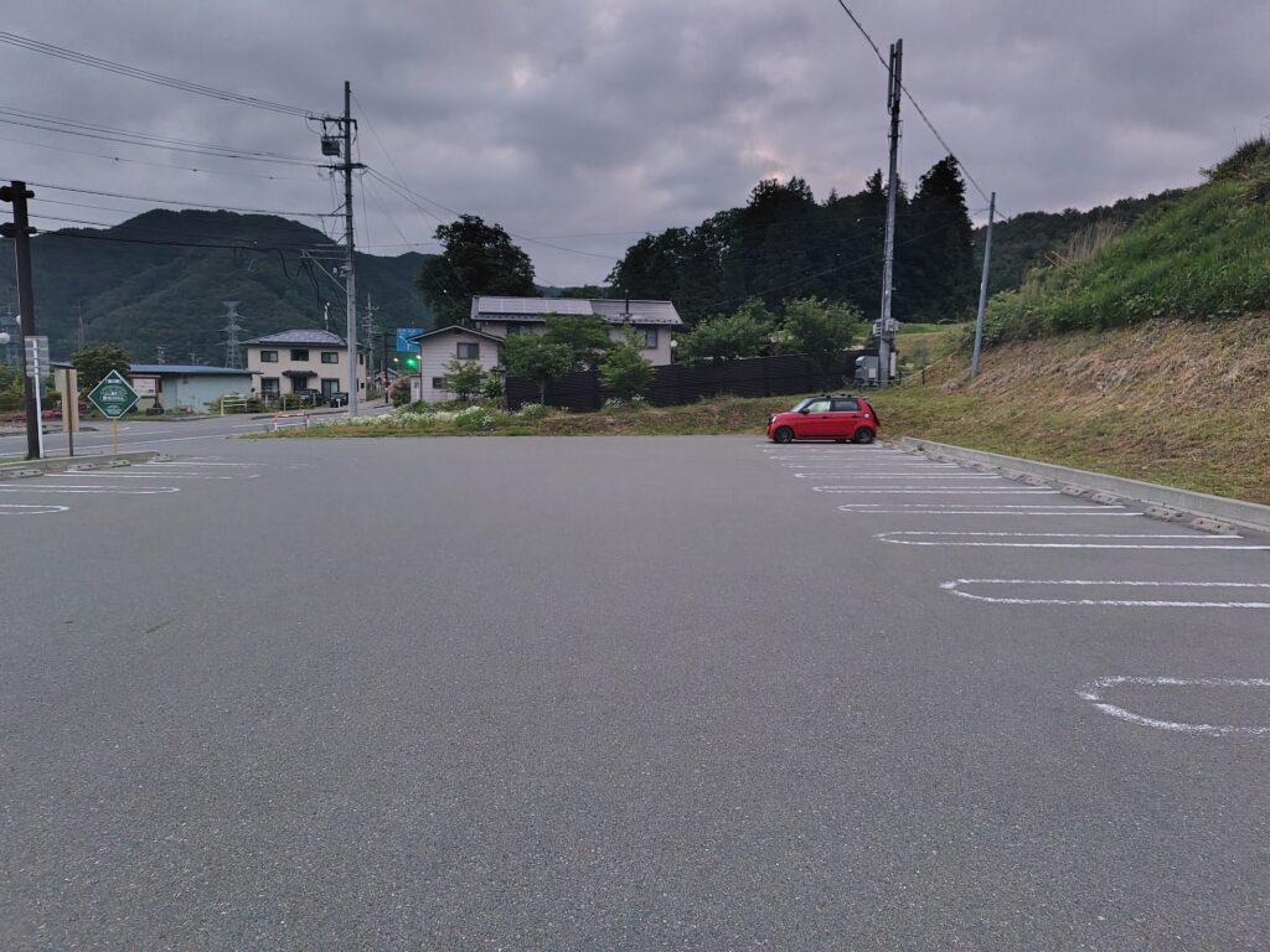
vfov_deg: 58.9
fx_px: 844
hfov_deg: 73.9
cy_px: 476
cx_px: 635
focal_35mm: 23
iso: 1948
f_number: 1.9
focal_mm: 5.6
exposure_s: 1/120
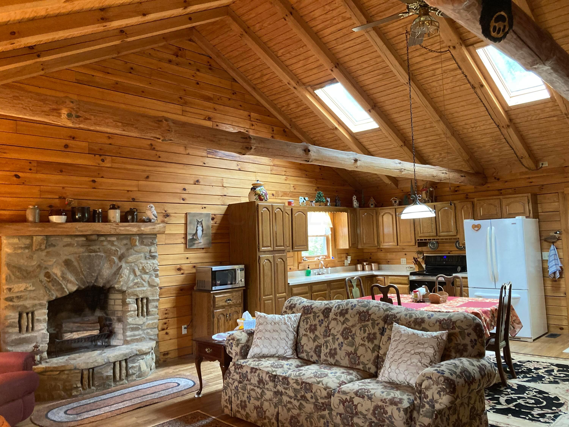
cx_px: 284
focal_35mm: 28
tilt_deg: +4.3
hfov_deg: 63.4
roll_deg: +1.7
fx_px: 460
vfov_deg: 49.7
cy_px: 214
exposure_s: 1/40
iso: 320
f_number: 1.8
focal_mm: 3.99
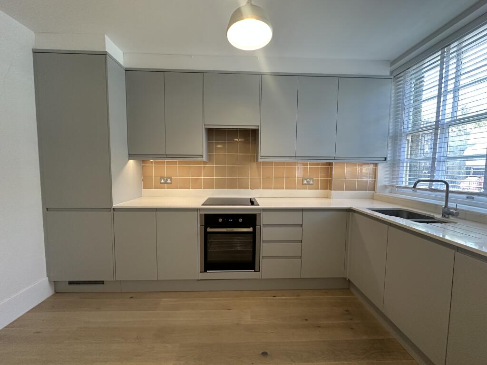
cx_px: 244
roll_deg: -0.9
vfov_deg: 85.7
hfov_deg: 102.1
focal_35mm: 14
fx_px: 197
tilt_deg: -3.5
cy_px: 182
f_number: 2.2
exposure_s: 1/100
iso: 200
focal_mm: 2.22
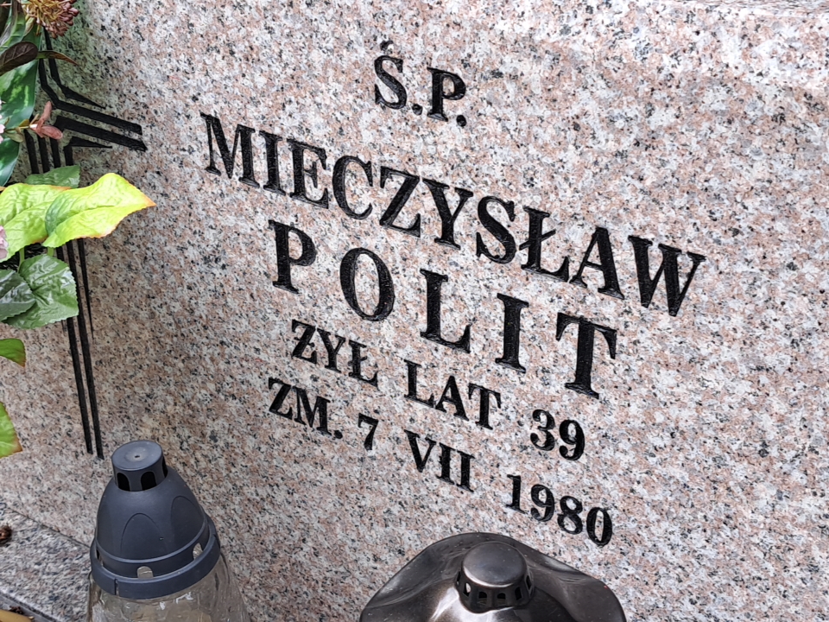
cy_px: 311
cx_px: 414
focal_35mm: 24
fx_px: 575
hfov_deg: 71.6
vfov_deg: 56.8
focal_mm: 5.23
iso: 50
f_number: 1.8
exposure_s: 1/100
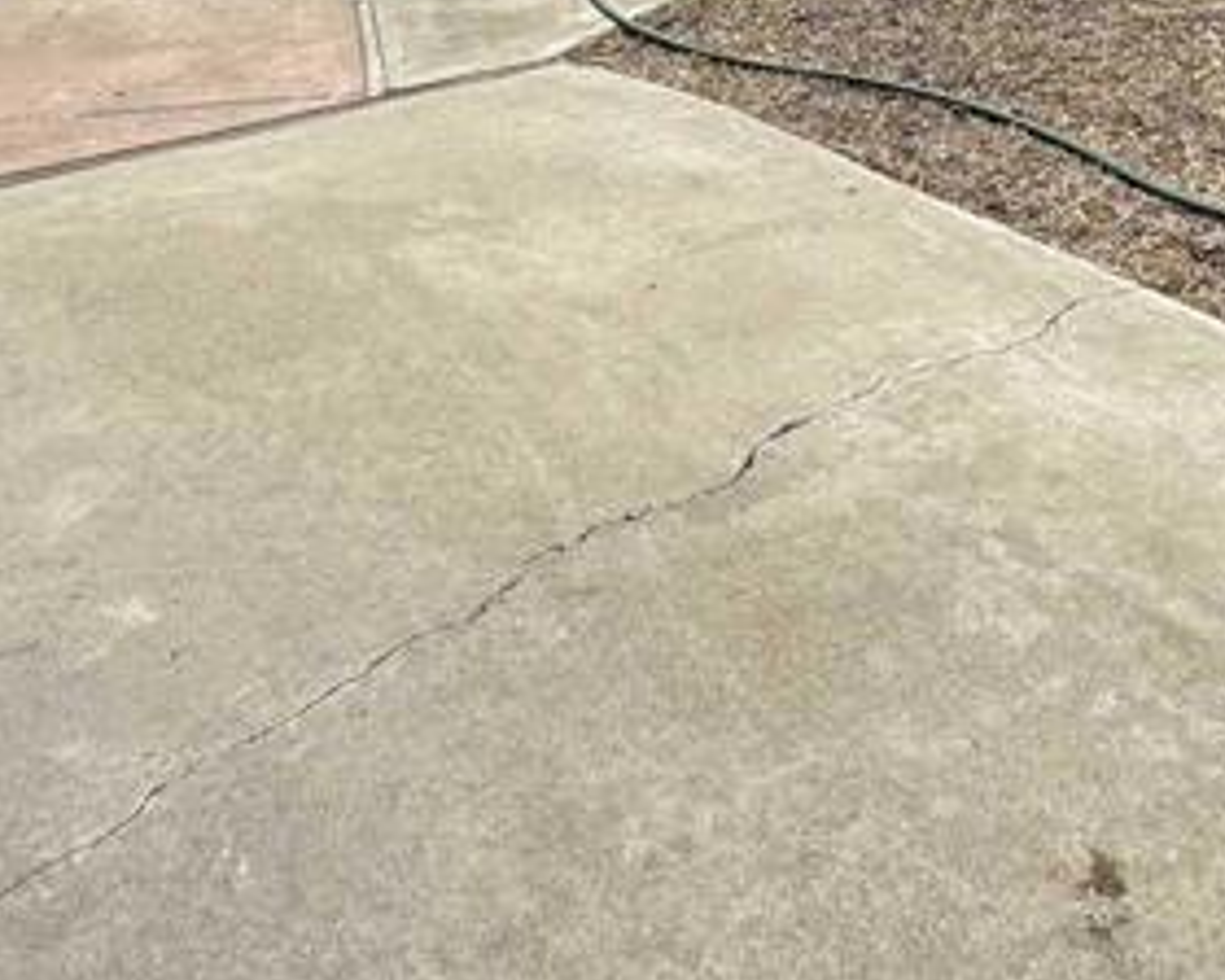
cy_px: -411
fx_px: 1813
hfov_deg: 37.1
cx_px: 761
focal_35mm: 50
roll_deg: -0.3
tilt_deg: -3.3
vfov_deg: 24.7
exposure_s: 1/1976
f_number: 2.2
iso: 40
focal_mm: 2.22
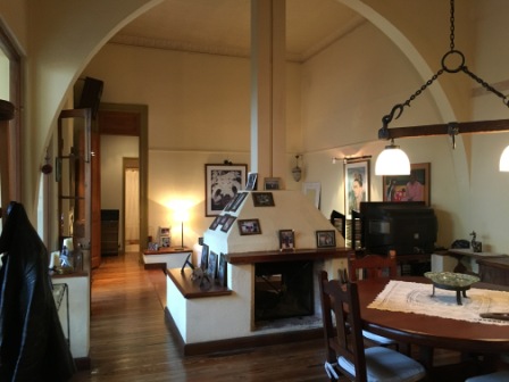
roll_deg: -1.3
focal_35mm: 29
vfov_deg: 48.2
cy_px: 191
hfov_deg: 61.7
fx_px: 426
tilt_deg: -1.2
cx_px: 254
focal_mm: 4.15
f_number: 2.2
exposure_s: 1/20
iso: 200
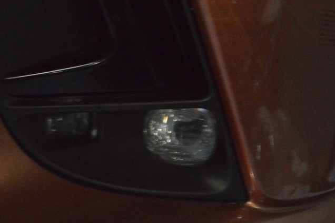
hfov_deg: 15.4
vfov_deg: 10.3
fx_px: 1235
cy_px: 99
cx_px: 126
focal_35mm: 133
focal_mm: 55
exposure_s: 1/20
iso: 6400
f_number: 20
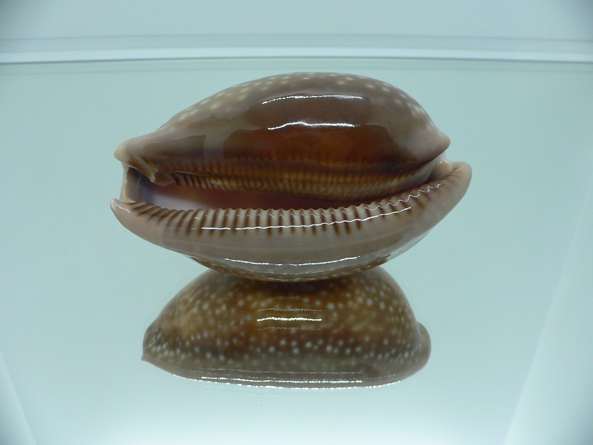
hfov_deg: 52.6
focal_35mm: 35
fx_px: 600
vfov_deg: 40.7
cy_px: 222
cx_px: 296
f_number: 2.8
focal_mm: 4.6
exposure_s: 1/60
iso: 100
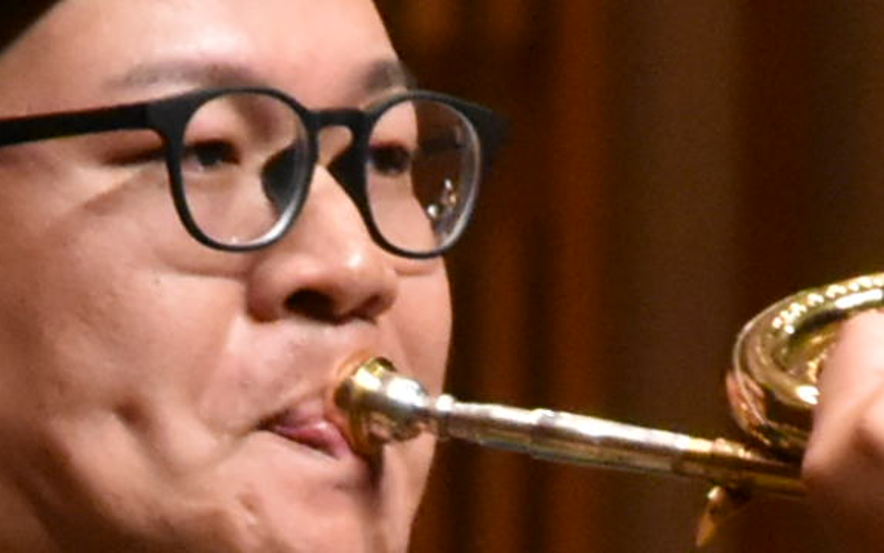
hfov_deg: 1.3
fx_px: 40258
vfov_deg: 0.8
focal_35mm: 1671
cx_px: 223
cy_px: 1247
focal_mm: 140
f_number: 5.6
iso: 4000
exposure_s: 1/160
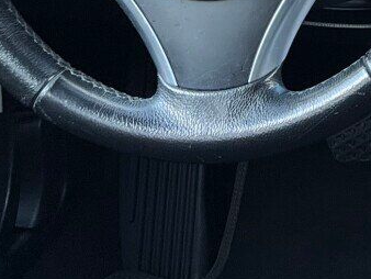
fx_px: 1609
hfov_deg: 11.6
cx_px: 784
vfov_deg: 9.4
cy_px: -222
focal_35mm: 150
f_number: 1.6
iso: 50
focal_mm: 5.1
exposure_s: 1/122
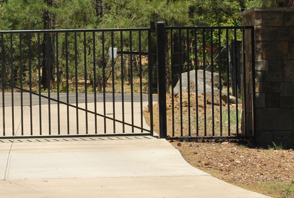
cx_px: -4
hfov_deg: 11.5
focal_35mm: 177
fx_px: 1449
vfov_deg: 7.8
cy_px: 52
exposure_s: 1/200
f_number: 9
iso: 200
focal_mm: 50
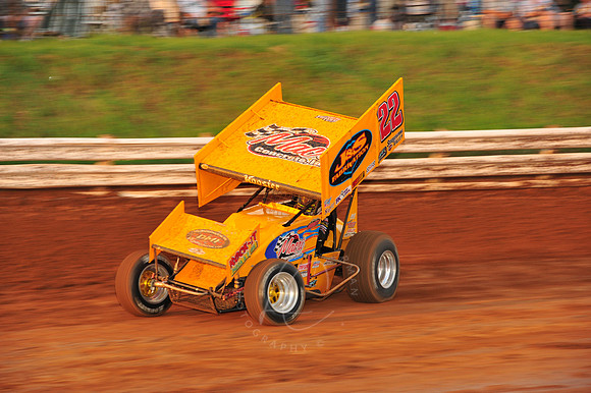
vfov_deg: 9.5
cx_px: 296
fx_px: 2379
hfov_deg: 14.2
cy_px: 196
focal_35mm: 145
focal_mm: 145
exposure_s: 1/320
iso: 800
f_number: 7.1
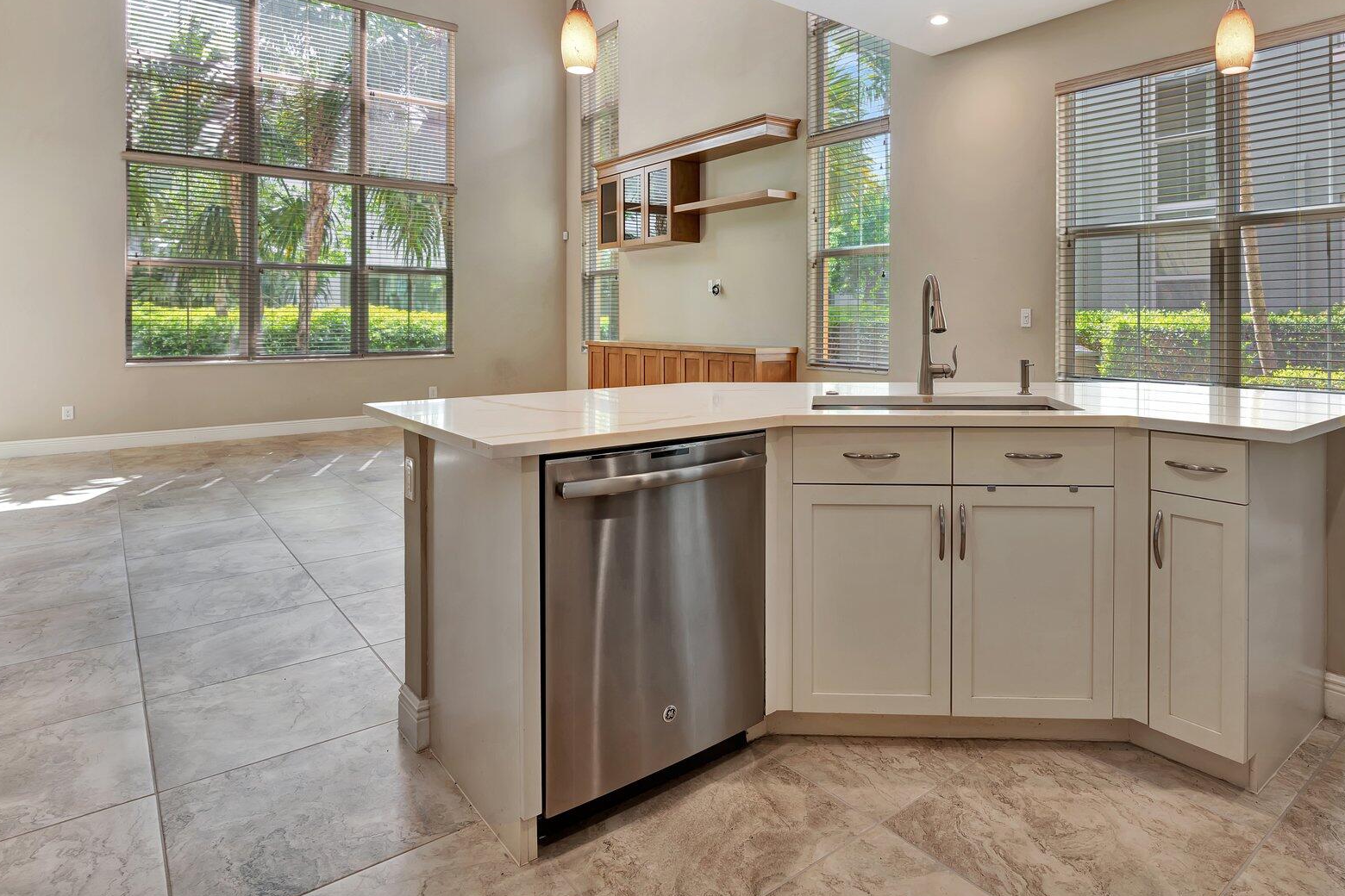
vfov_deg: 58.5
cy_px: 321
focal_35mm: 21
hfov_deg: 80.3
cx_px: 804
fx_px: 785
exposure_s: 1/8
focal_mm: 16
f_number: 5.6
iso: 100
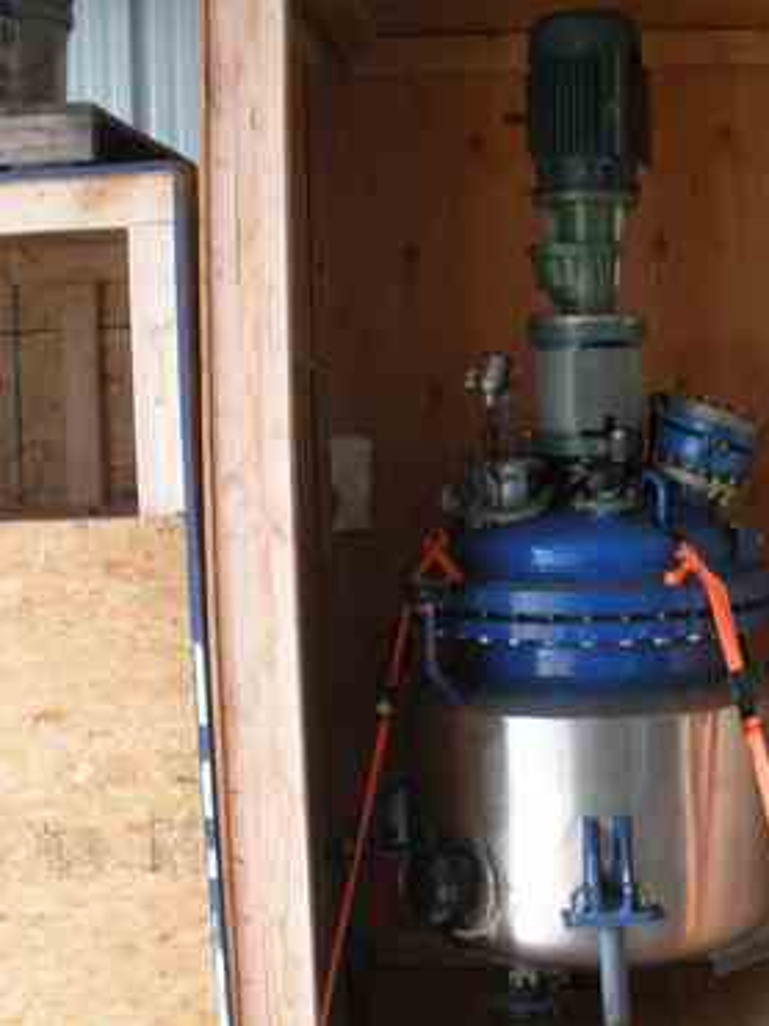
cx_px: 537
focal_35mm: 58
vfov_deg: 33.2
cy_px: 516
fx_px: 1719
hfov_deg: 25.0
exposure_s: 1/60.5
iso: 355
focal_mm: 7.7
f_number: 4
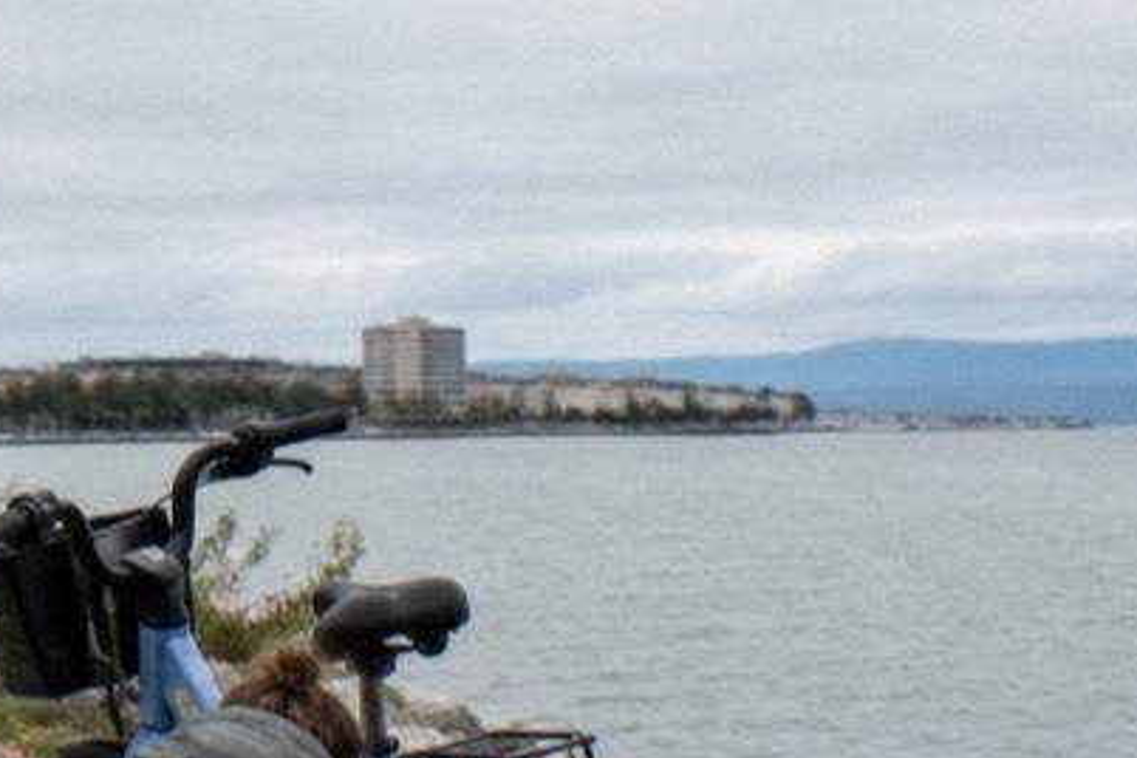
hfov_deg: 23.4
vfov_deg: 15.4
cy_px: 803
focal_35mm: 87
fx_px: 2748
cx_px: 602
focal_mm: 35
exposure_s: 1/200
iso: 100
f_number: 10
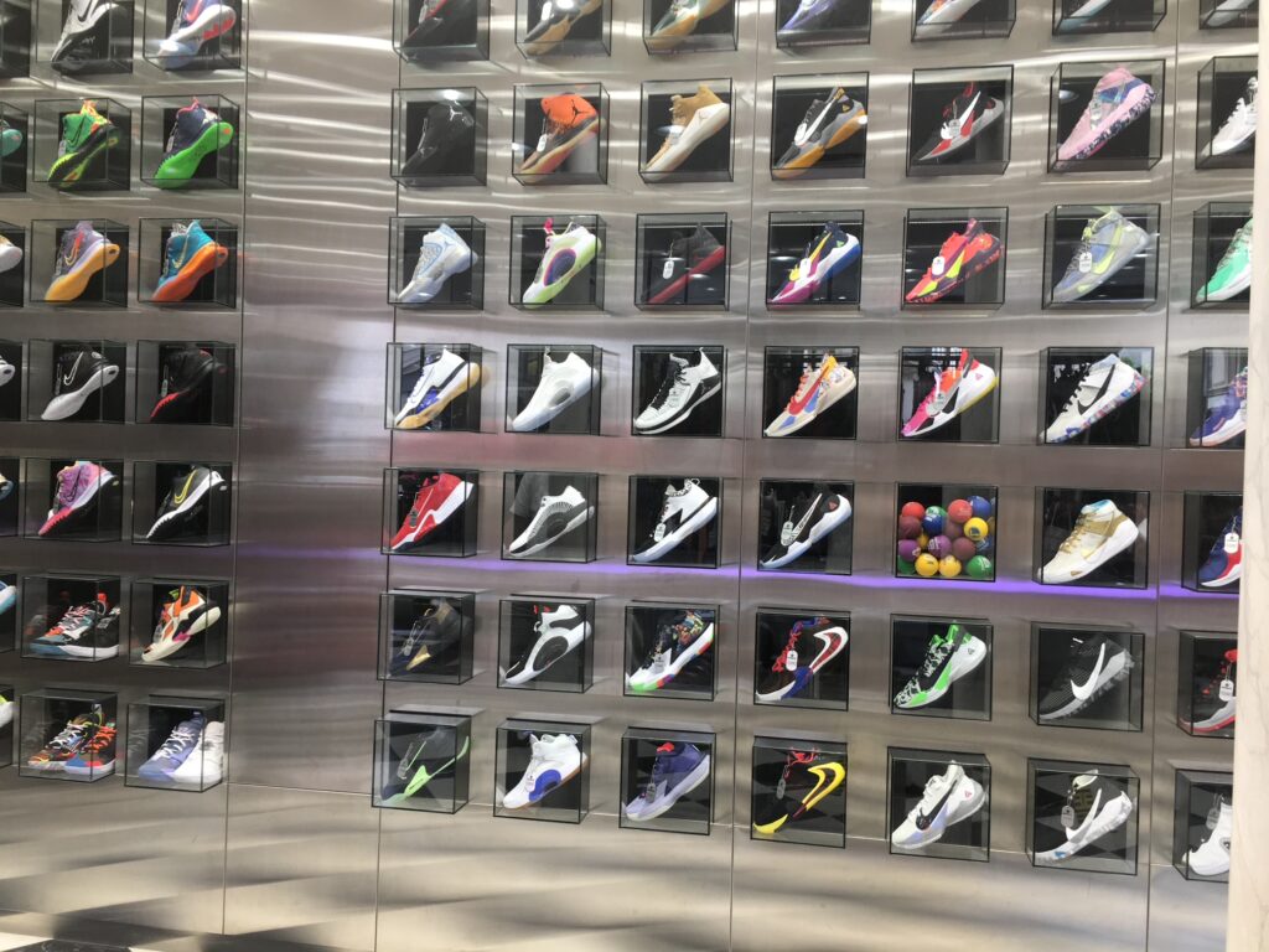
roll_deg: -0.6
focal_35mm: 29
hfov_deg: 61.7
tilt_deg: -1.8
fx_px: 1063
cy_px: 476
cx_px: 634
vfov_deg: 48.2
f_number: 2.2
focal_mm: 4.15
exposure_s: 1/50
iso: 32
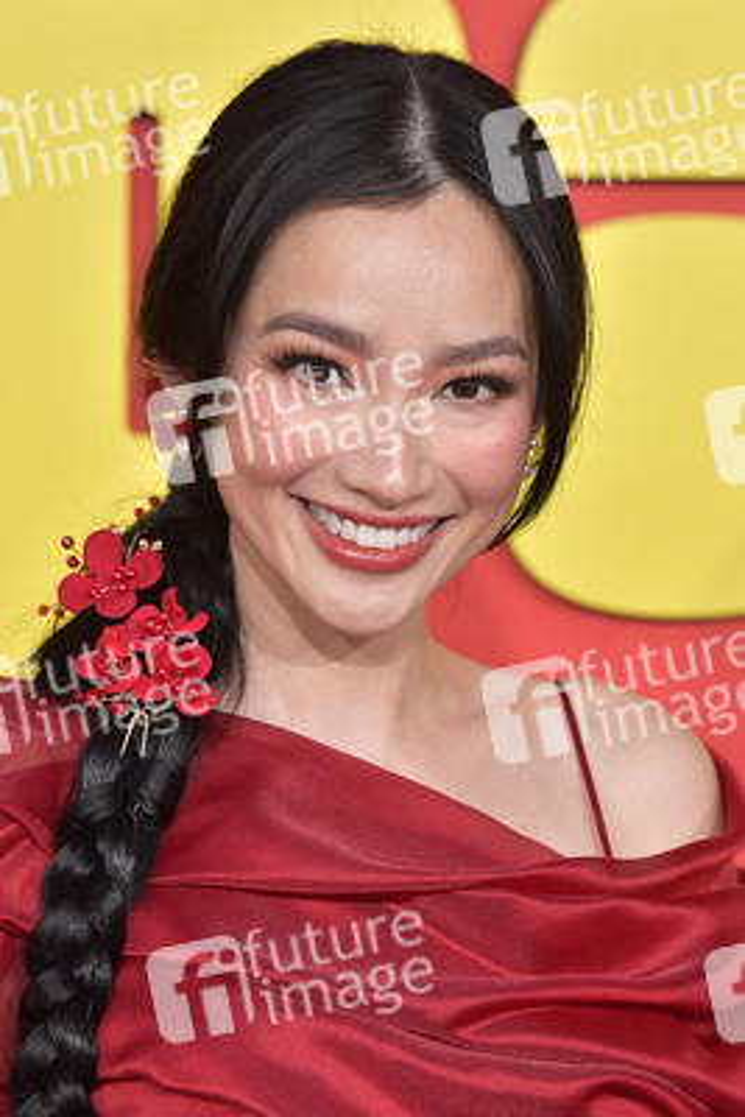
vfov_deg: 11.4
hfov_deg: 7.6
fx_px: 5582
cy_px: 558
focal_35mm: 180
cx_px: 372
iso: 1600
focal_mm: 180
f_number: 6.3
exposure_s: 1/1000
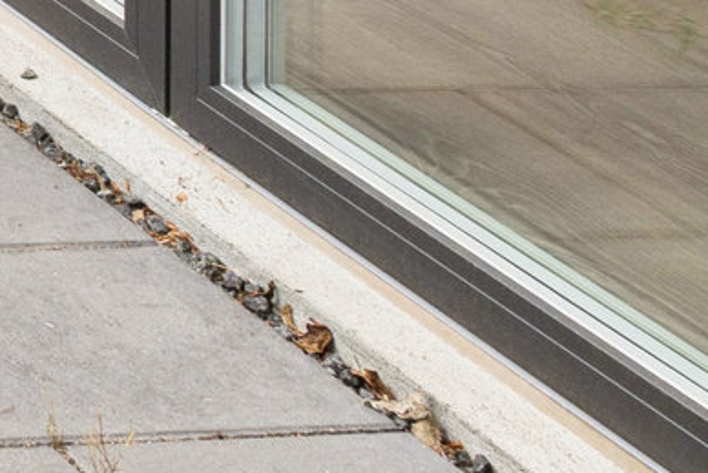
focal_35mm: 139
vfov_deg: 8.0
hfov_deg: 10.0
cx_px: -1562
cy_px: -1087
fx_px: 2735
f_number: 9
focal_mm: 18
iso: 160
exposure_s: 1/250
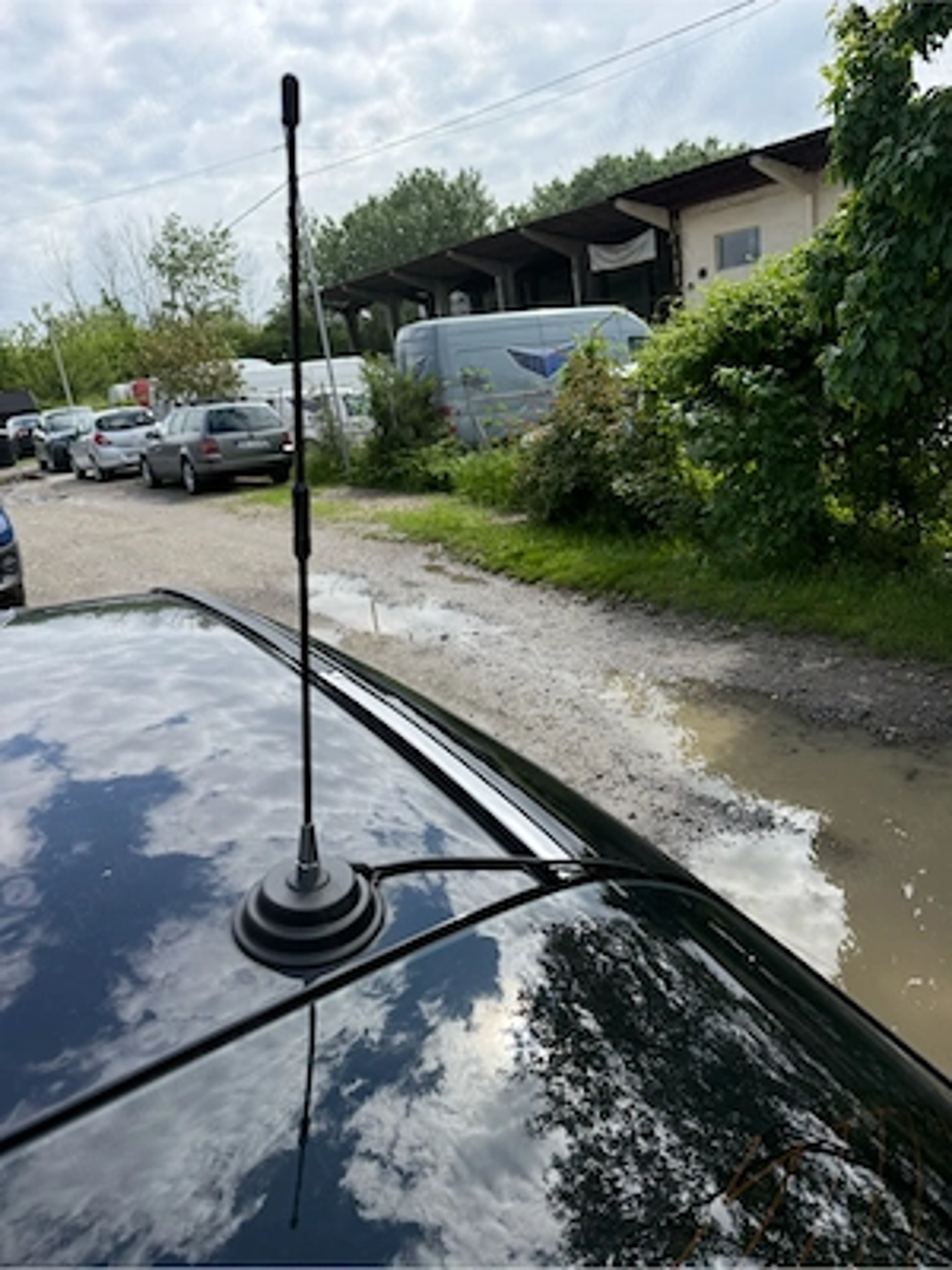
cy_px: 635
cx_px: 476
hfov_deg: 56.8
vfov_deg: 71.6
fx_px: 880
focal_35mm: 24
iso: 100
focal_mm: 6.76
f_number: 1.78
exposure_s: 1/4673
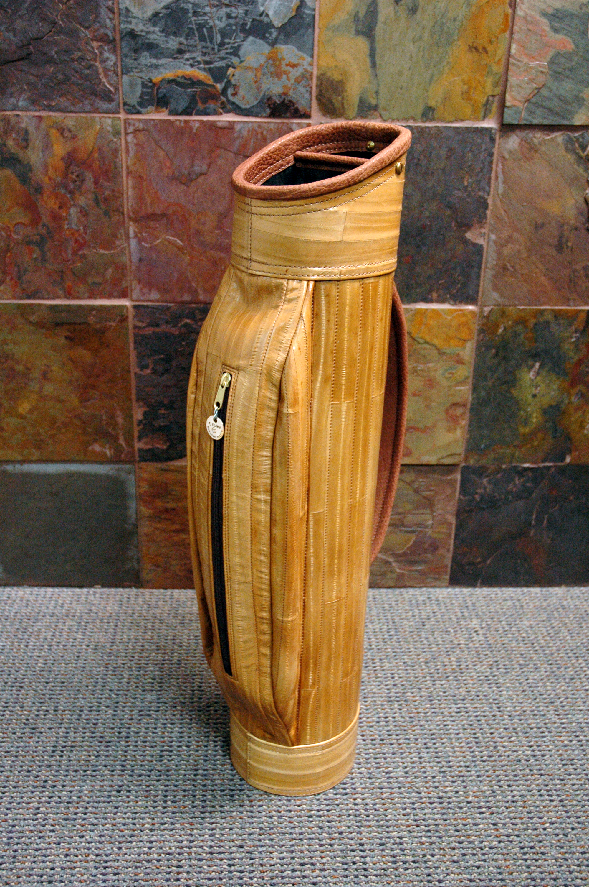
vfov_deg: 53.2
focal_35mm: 36
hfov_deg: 36.8
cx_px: 294
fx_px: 885
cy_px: 444
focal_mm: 24
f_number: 3.8
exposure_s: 1/30
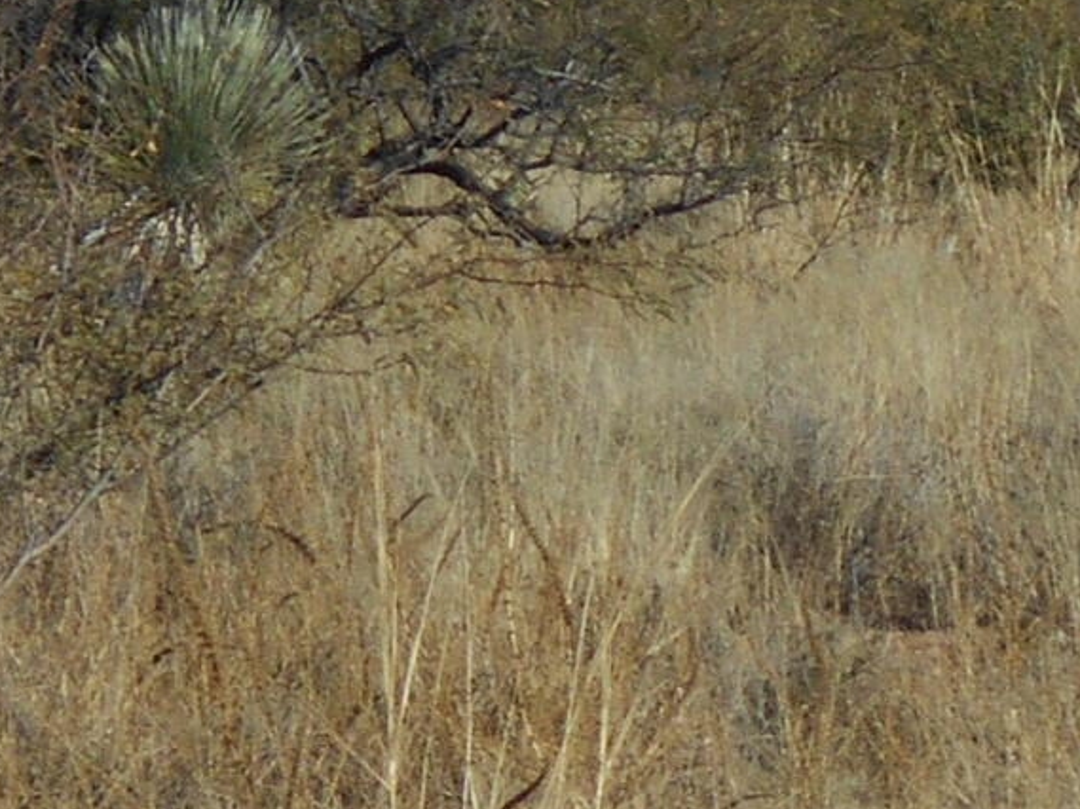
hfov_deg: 2.9
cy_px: 439
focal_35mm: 686
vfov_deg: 2.2
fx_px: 21389
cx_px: 1773
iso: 80
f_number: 6.5
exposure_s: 1/500
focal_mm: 23
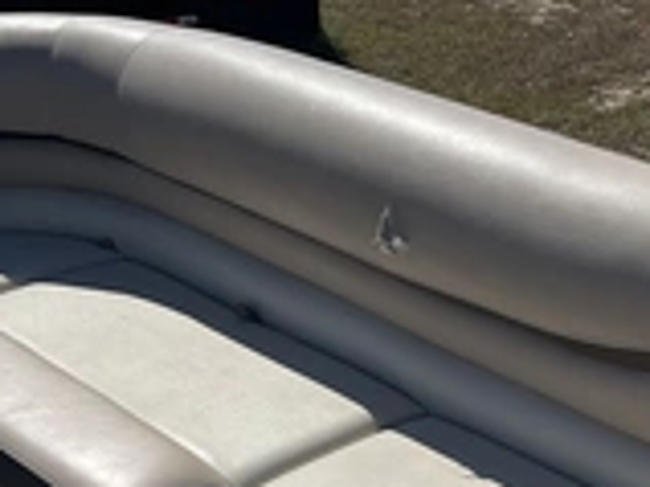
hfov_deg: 26.5
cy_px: 503
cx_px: 442
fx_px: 1370
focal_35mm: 73
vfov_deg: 19.5
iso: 25
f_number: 1.8
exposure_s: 1/4065
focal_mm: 3
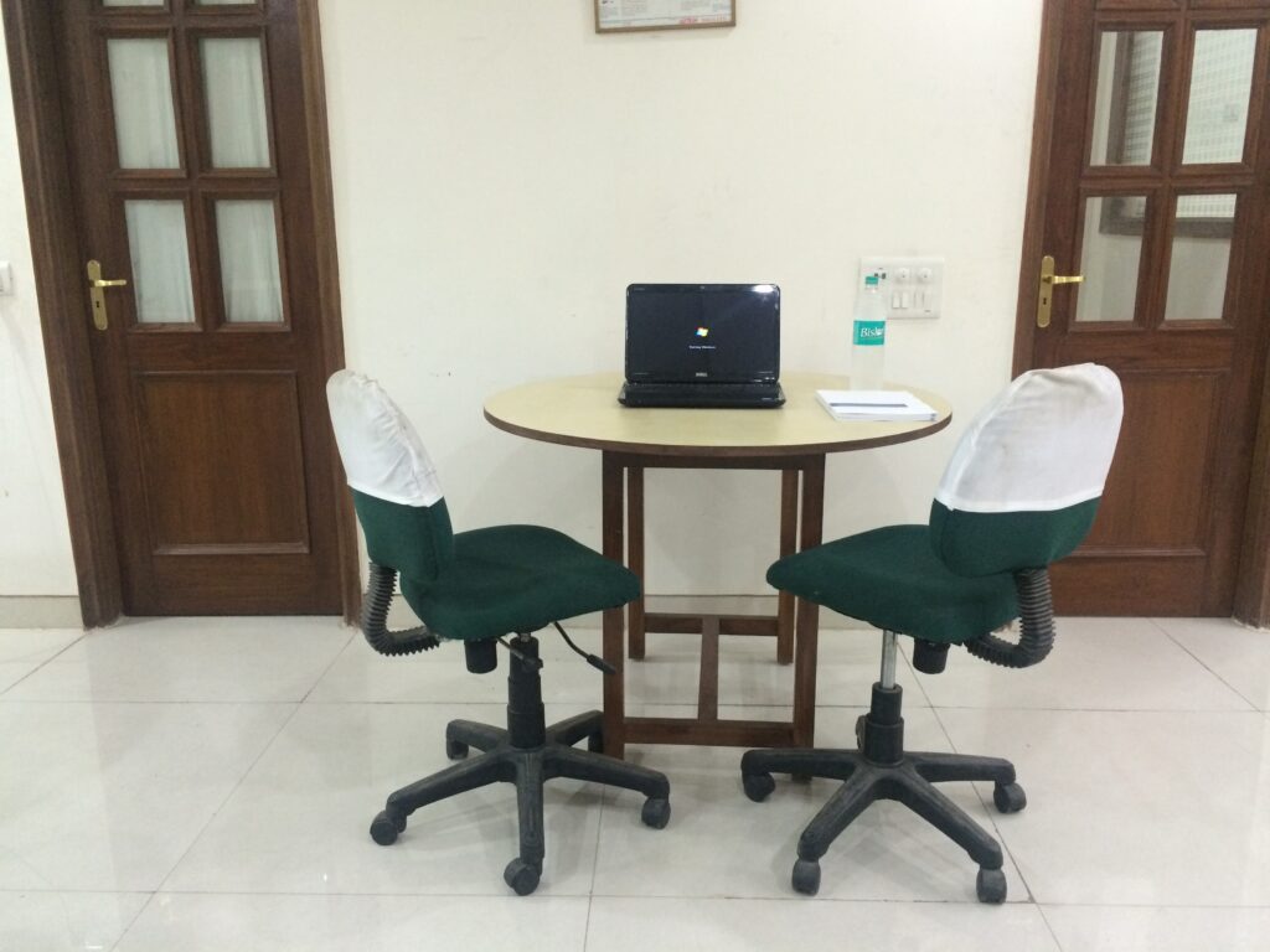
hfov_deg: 60.0
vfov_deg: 46.8
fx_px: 1101
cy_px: 476
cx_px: 635
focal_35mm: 30
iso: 250
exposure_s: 1/33
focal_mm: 4.12
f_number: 2.2
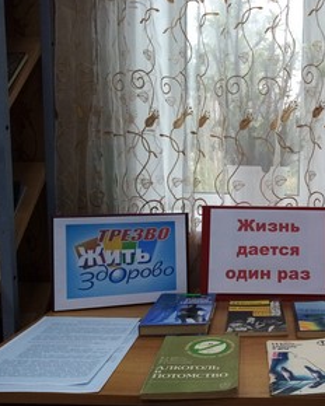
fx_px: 421
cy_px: 204
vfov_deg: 51.5
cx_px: 272
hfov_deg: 40.1
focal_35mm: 35
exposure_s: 1/100
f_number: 1.8
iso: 180
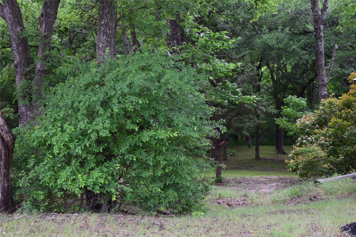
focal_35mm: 57
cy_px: 118
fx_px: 564
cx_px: 178
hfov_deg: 35.1
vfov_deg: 23.8
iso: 400
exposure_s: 1/60
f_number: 8
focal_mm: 38
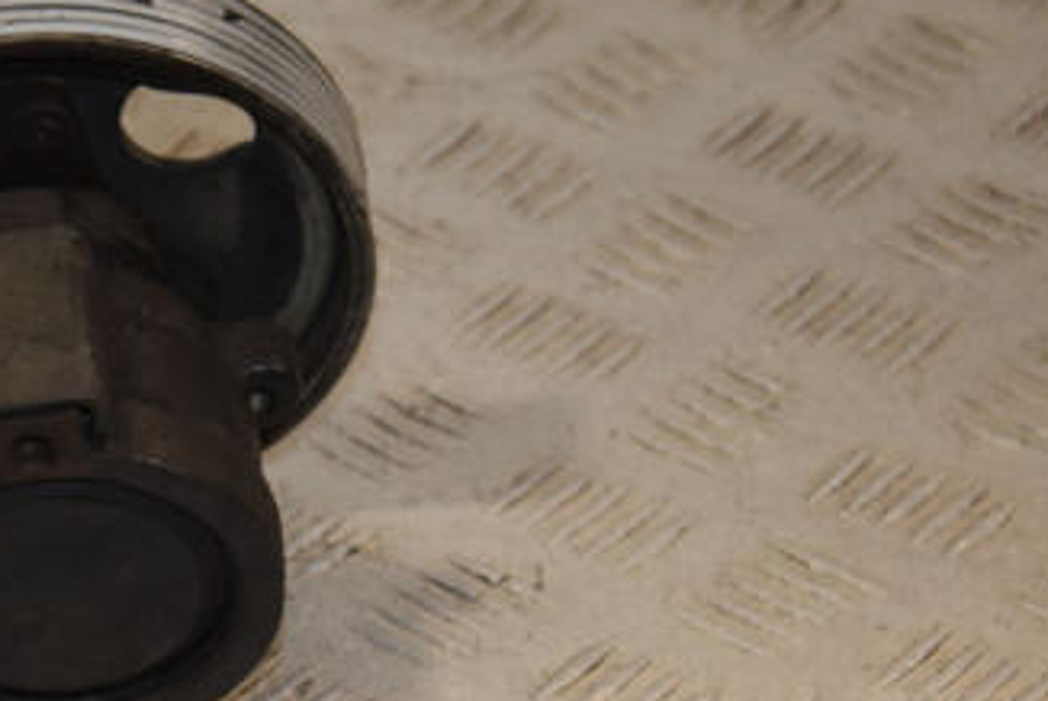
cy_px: 399
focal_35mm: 193
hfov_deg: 10.6
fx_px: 5623
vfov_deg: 7.1
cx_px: 129
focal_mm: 70
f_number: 6.3
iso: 800
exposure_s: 1/200
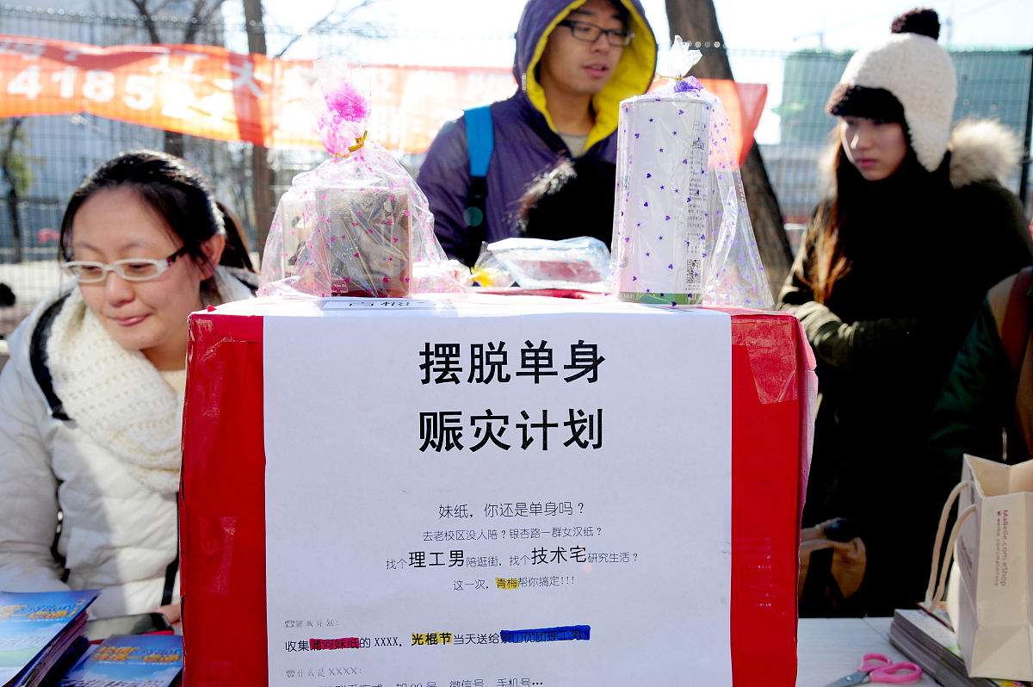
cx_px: 516
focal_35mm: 35
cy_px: 344
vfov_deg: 37.8
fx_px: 1003
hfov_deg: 54.5
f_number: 8
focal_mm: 35
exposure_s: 1/250
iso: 320
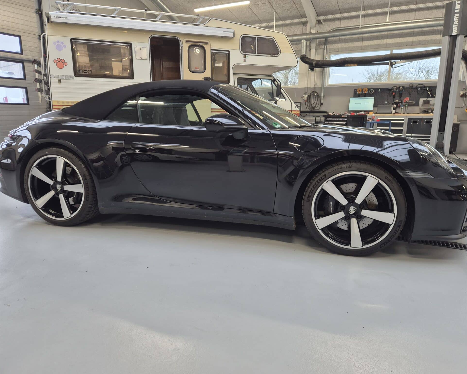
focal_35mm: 24
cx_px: 237
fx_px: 332
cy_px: 187
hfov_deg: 70.3
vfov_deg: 58.8
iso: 100
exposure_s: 1/100
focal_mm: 5.4
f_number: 1.8
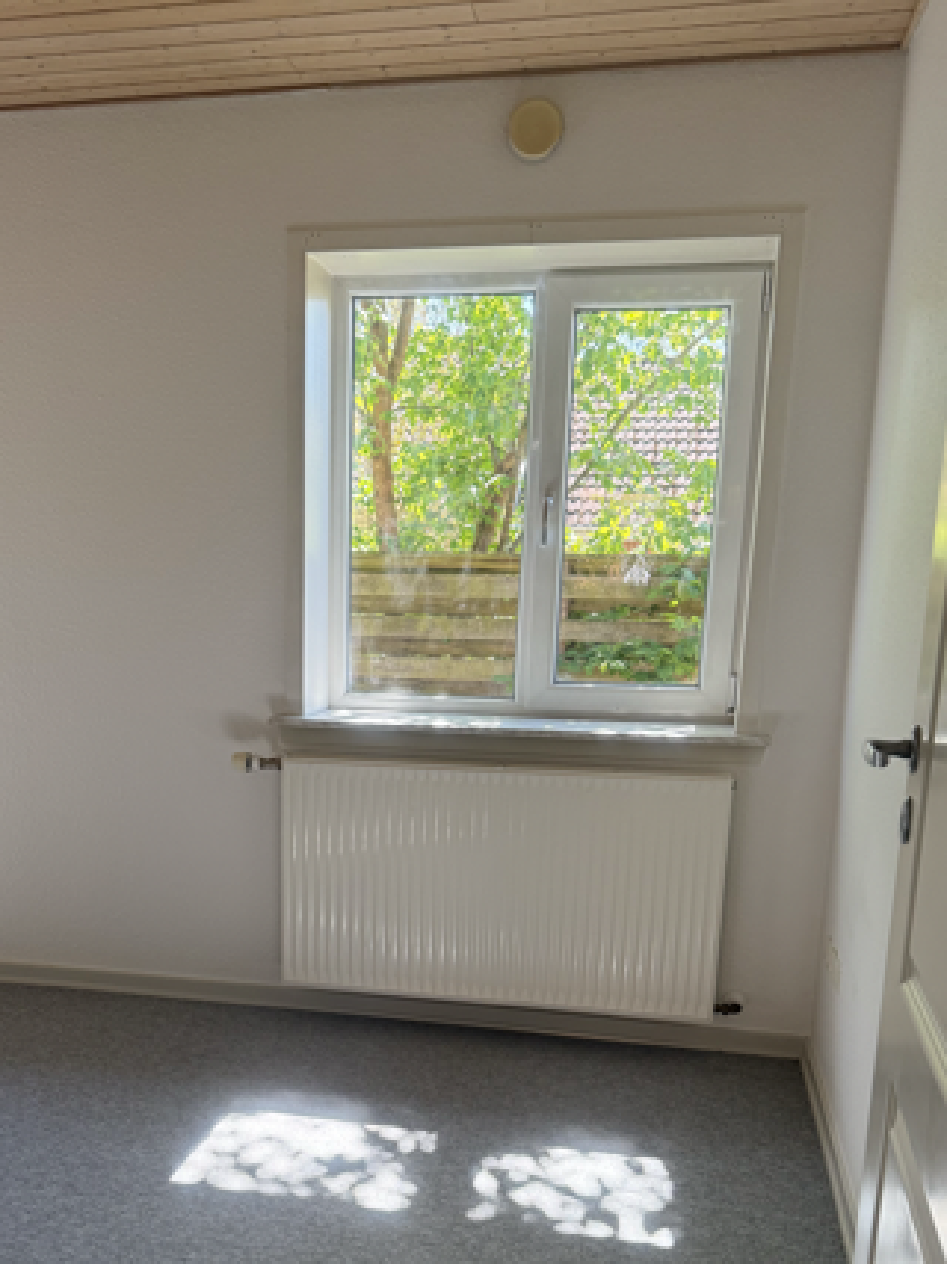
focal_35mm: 36
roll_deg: -1.3
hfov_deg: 39.4
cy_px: 888
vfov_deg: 50.0
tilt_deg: -12.6
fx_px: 1314
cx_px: 367
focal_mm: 6.76
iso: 125
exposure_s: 1/238
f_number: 1.78
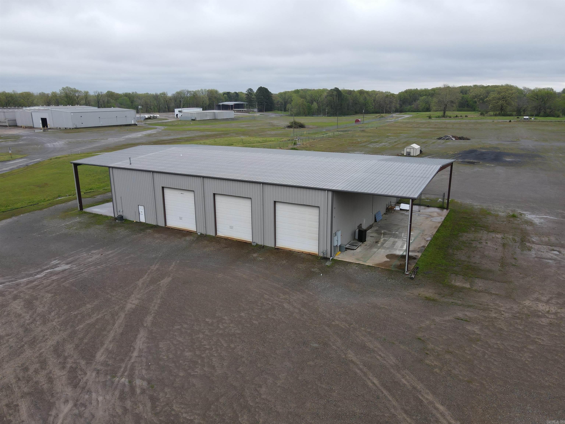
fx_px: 392
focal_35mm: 24
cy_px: 212
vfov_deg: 56.8
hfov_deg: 71.6
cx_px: 282
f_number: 2.8
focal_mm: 4.5
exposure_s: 1/250
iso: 100
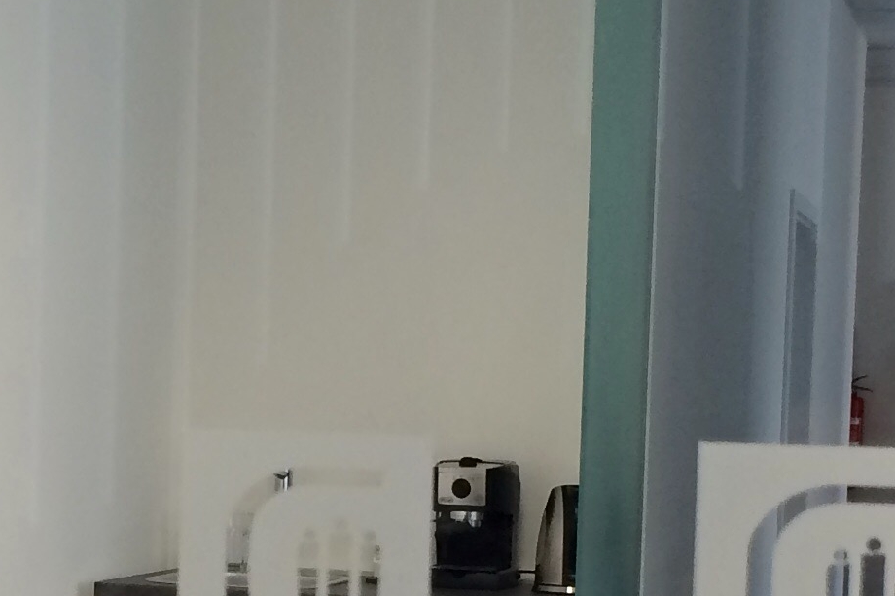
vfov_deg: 12.7
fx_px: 2659
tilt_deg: -6.1
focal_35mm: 107
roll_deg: -1.8
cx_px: 282
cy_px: 565
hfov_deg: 19.0
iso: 40
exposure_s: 1/33
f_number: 2.2
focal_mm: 4.15
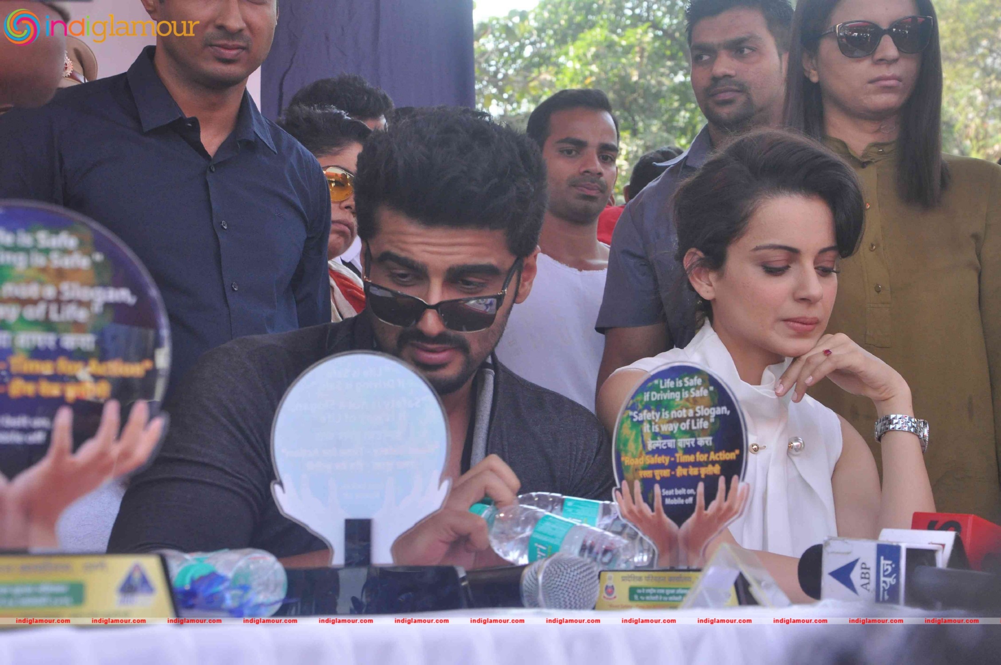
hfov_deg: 27.0
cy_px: 332
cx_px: 500
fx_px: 2083
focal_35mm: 75
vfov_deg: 18.1
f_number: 10
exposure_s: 1/250
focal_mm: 50
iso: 1000
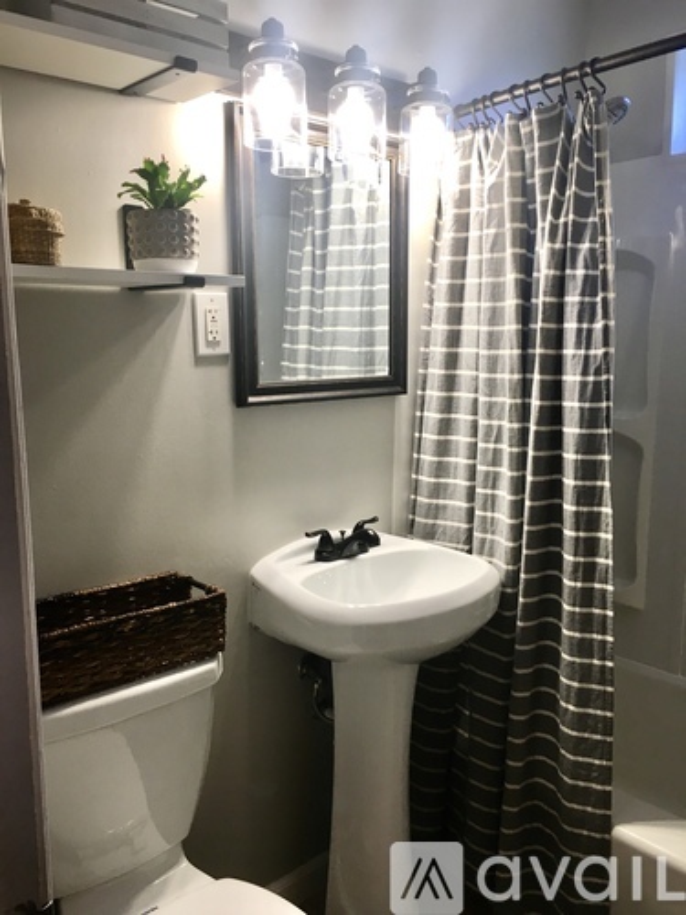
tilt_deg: -10.1
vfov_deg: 61.7
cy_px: 458
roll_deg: +0.3
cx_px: 343
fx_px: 766
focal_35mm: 29
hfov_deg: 48.2
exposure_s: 1/30
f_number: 2.2
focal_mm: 4.15
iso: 25
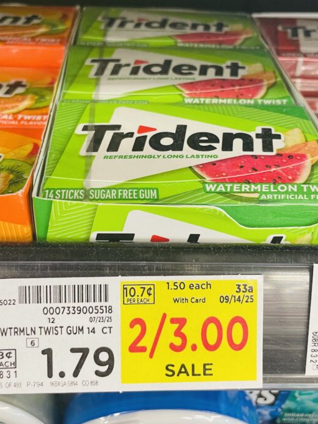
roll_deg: -0.9
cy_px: 163
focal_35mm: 39
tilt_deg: -29.8
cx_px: 156
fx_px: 478
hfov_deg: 36.8
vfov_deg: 47.5
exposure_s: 1/44
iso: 100
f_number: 1.6
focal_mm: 4.2
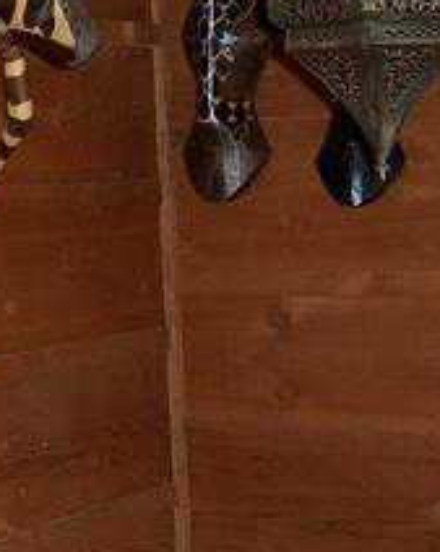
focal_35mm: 103
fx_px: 1680
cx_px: -102
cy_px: 126
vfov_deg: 18.5
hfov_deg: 14.4
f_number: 3
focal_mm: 6
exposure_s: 1/60
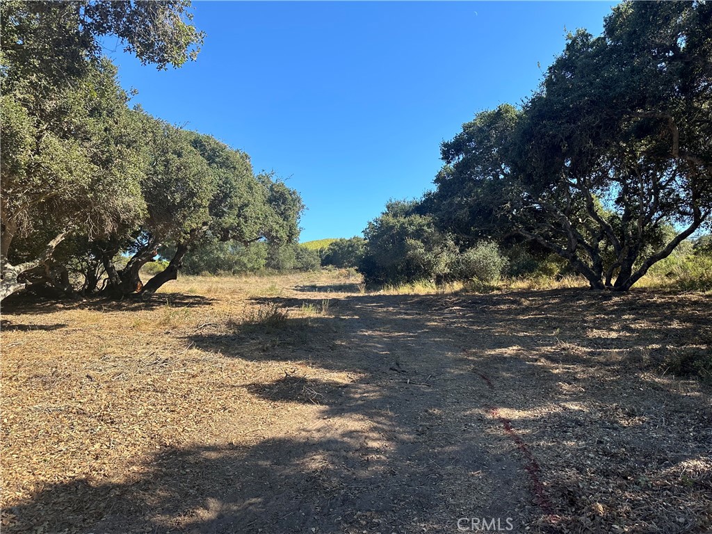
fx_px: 494
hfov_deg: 71.6
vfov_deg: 56.8
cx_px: 356
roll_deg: +0.8
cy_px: 267
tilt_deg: +9.2
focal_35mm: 24
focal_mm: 6.86
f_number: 1.78
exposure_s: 1/1812
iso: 80
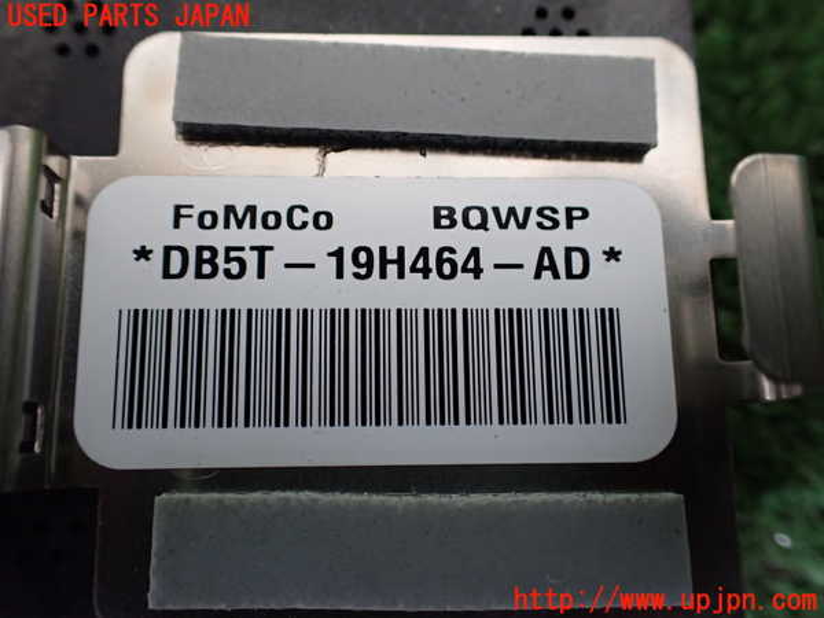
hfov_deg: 60.0
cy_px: 309
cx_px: 412
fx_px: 714
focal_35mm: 30
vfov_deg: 46.8
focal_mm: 5.4
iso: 400
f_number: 2.3
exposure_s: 1/125
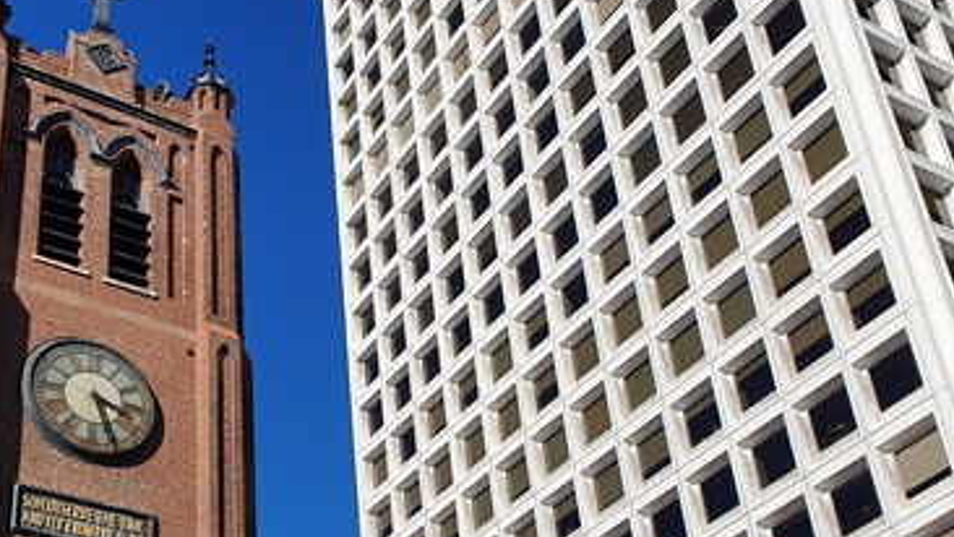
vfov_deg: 21.3
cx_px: 336
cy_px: 490
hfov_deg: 37.5
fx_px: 1391
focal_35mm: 55
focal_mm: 4.3
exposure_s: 1/2784
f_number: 2.4
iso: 50
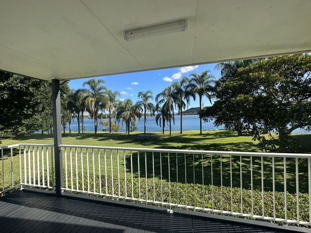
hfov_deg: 102.1
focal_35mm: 14
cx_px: 156
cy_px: 116
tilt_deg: -1.4
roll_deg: +1.9
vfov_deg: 85.6
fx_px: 126
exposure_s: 1/1082
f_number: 2.2
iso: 40
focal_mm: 2.22
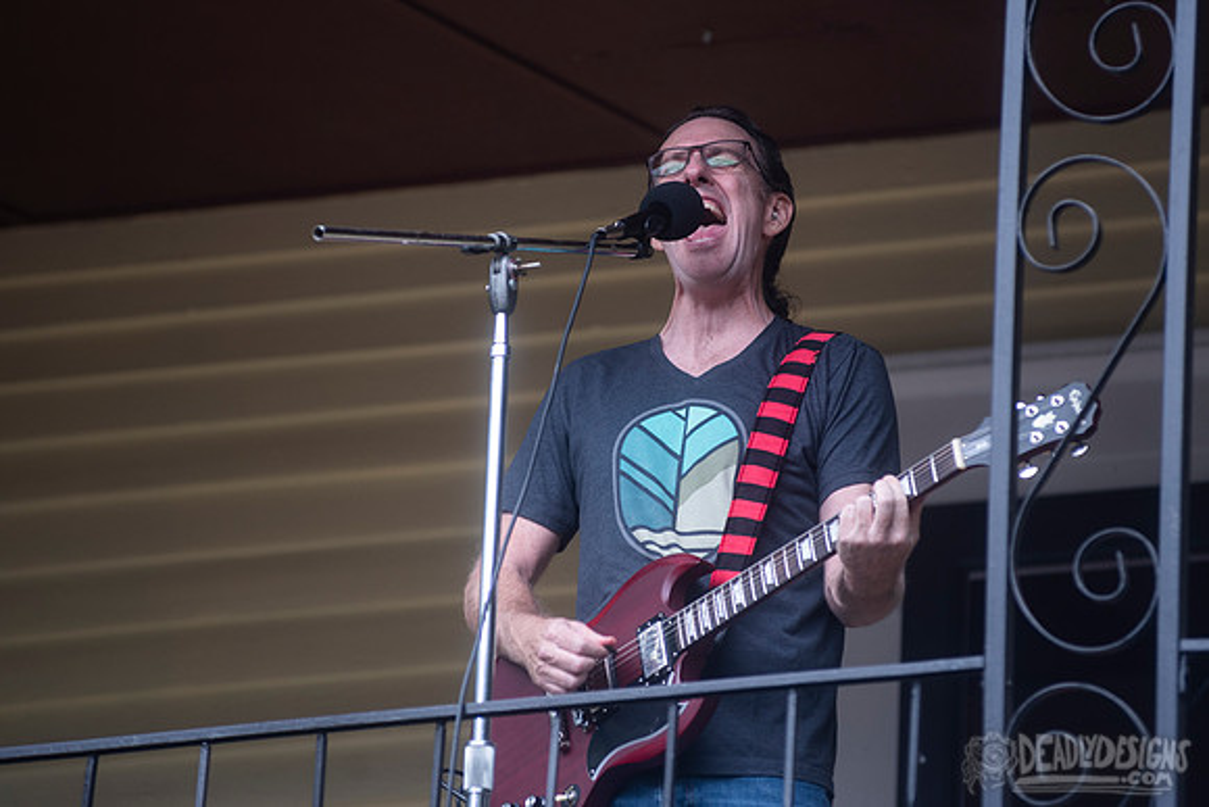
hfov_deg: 8.6
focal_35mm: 239
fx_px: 8021
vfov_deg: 5.8
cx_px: 634
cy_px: 325
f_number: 4
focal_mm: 200
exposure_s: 1/320
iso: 400
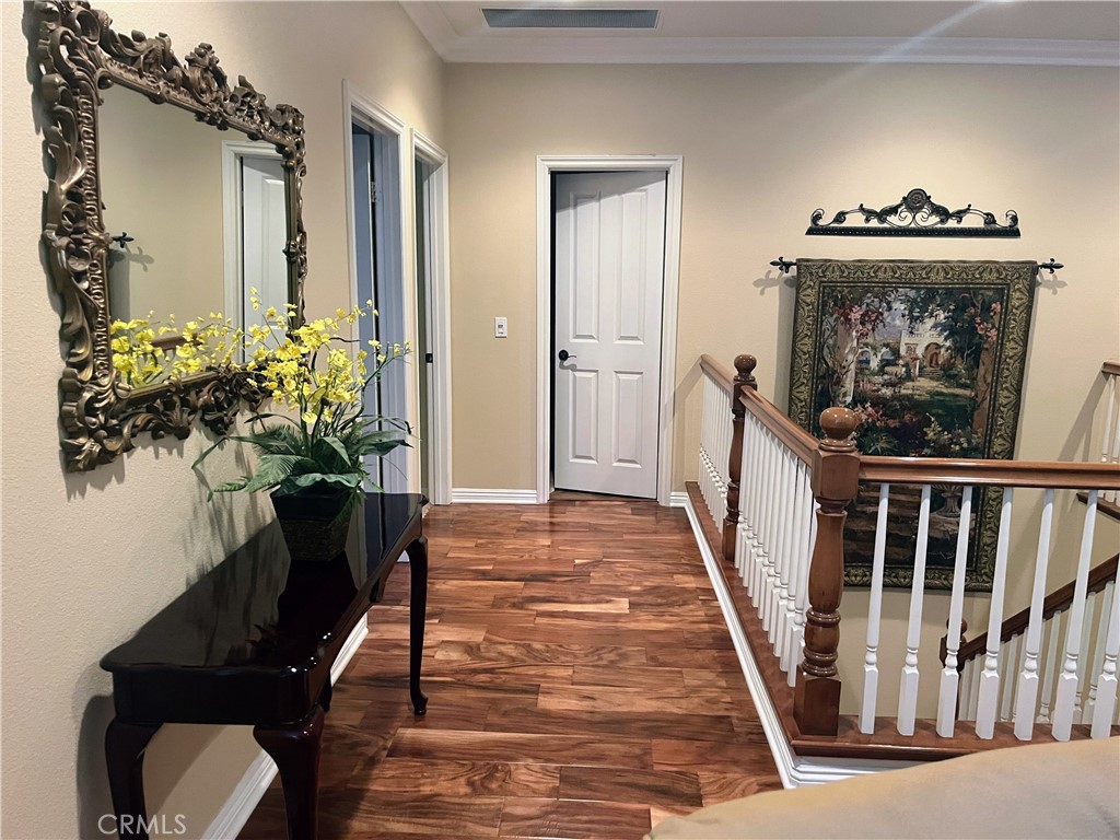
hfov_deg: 67.3
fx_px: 841
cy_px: 420
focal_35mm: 26
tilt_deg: -10.1
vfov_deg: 53.1
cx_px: 560
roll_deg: -1.2
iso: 400
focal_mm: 5.1
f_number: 1.6
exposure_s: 1/40
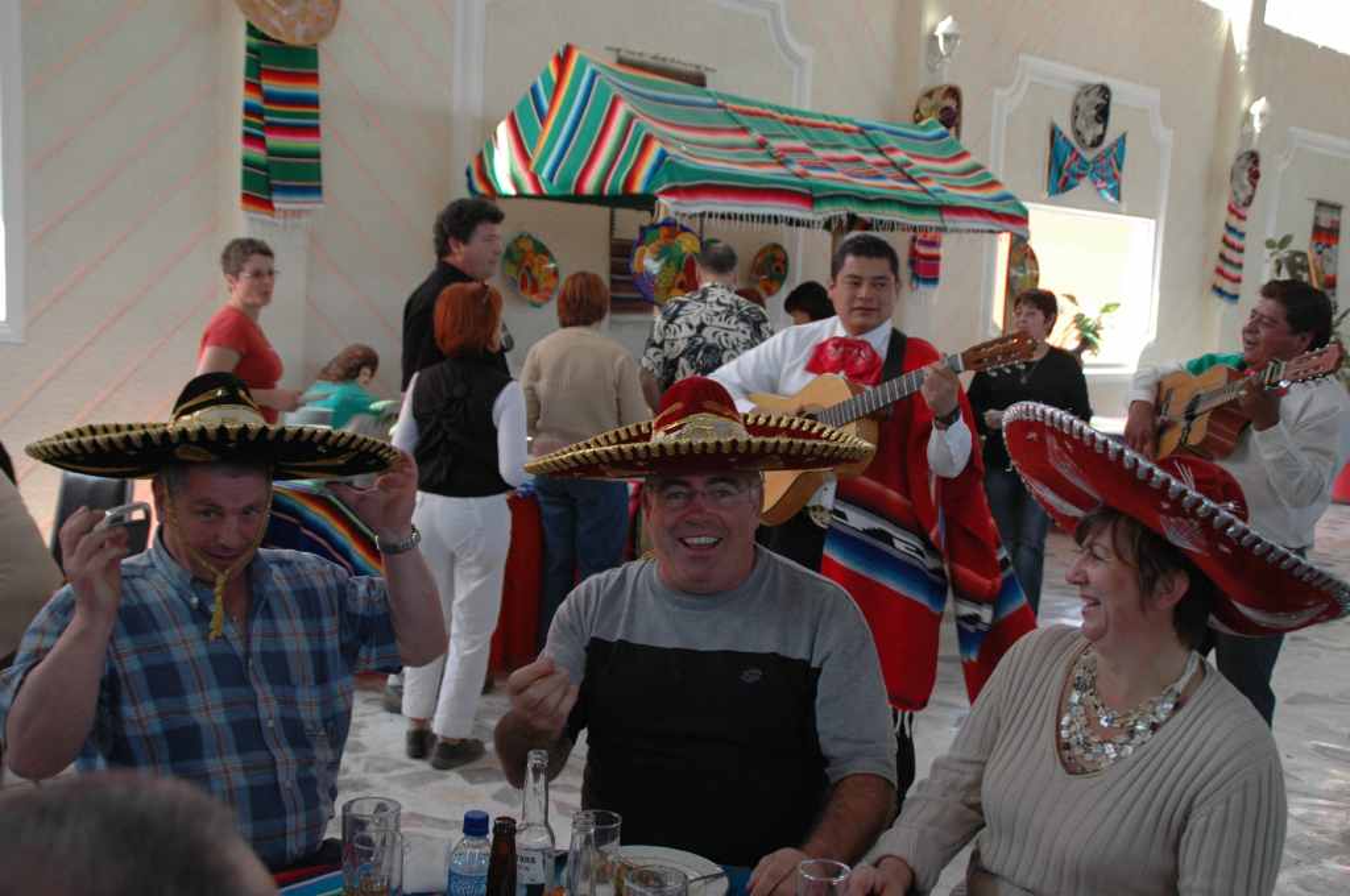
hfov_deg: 46.5
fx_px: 1573
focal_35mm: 42
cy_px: 448
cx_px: 675
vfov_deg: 31.8
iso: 400
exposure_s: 1/60
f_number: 4.2
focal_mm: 28
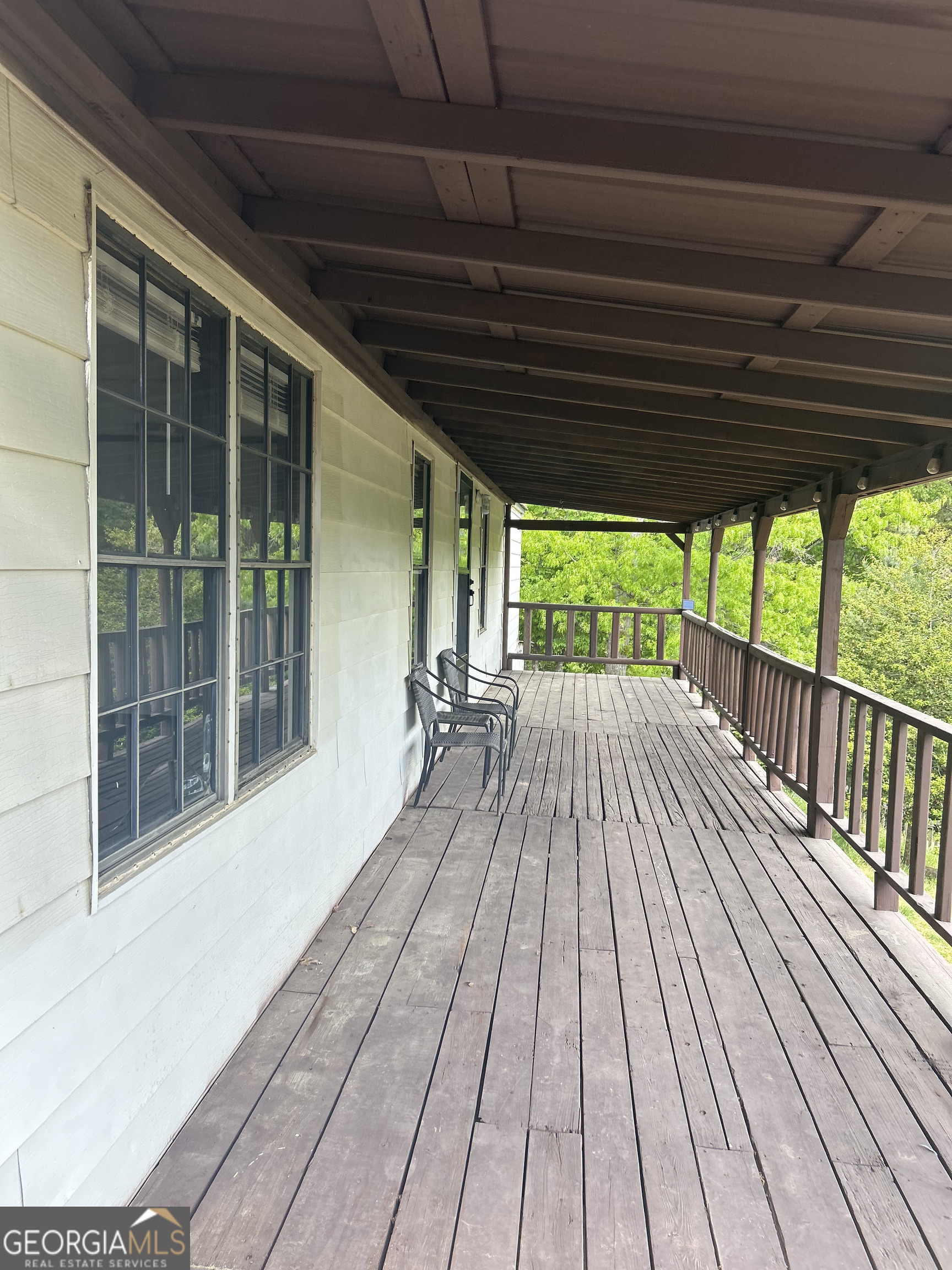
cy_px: 635
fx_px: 953
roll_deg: -2.0
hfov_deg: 53.1
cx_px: 476
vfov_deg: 67.3
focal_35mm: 26
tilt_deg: -5.0
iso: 50
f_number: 1.5
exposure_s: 1/307
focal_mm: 5.7
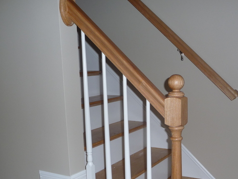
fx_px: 309
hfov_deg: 41.5
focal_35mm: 45
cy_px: 123
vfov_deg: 31.8
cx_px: 162
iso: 100
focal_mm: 4.7
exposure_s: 1/30
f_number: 3.3
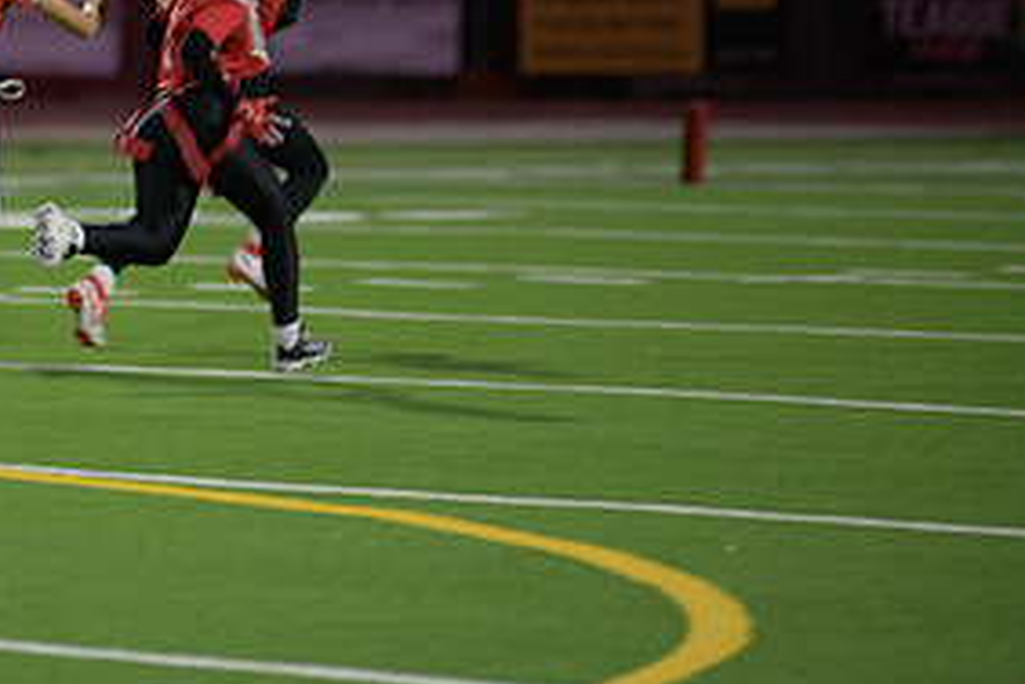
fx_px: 11730
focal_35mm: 412
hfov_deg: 5.0
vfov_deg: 3.3
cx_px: 29
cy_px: 115
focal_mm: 200
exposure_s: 1/200
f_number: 2.8
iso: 640
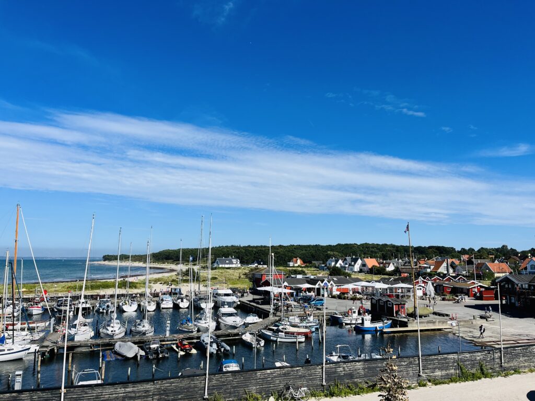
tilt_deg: +8.7
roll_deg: -0.1
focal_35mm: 26
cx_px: 268
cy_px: 200
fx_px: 402
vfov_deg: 53.1
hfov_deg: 67.3
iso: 50
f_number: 1.6
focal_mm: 5.1
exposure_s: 1/5556
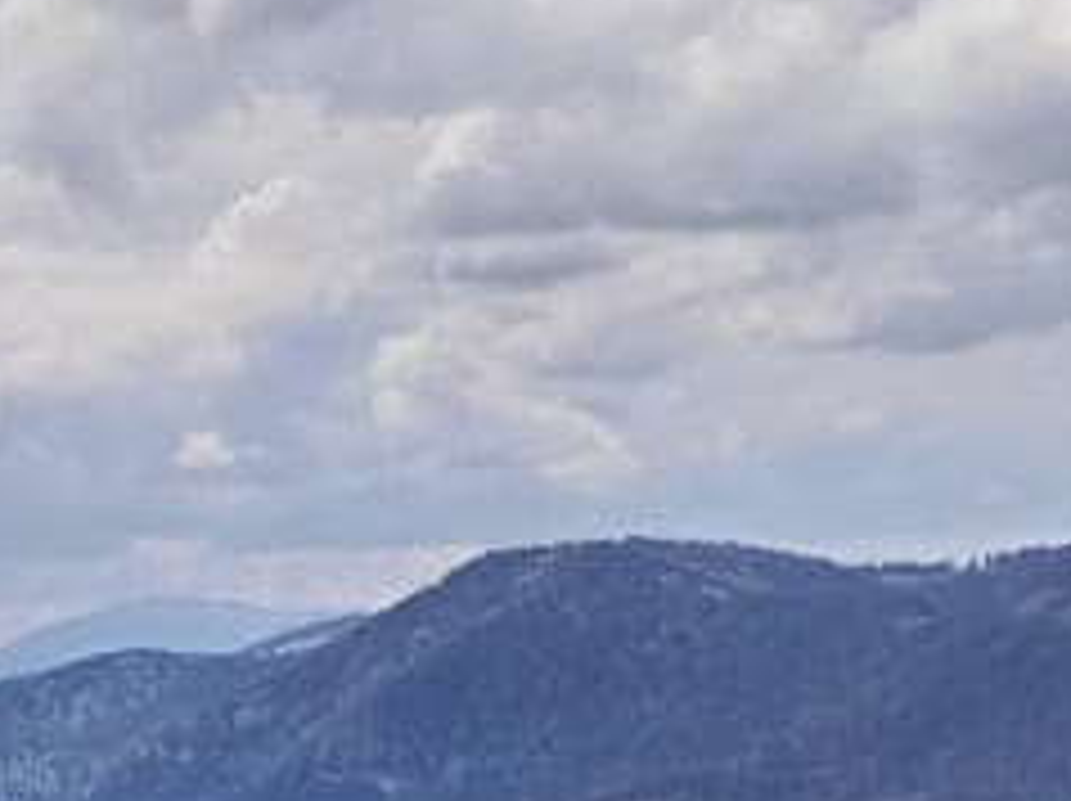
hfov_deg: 10.0
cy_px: 1091
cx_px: -1143
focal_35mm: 183
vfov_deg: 8.0
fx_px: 5656
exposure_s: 1/1938
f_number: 1.8
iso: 100
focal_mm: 4.75
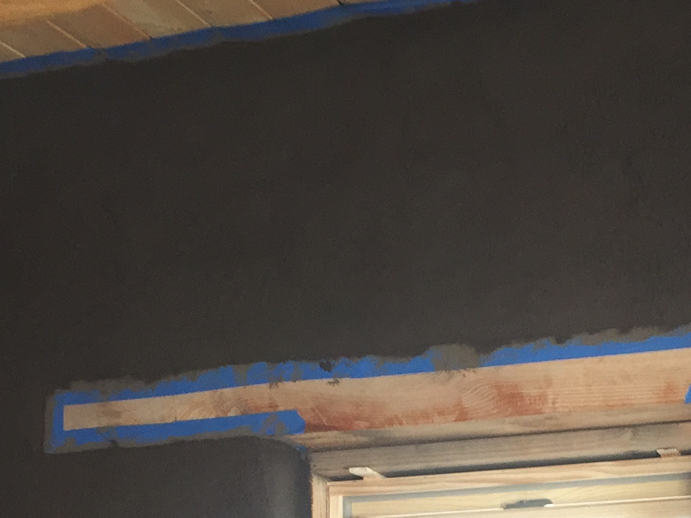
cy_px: 641
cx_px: 414
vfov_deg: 16.7
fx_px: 1677
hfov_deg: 23.3
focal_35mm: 84
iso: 160
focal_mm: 4.15
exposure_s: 1/30
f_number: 2.2
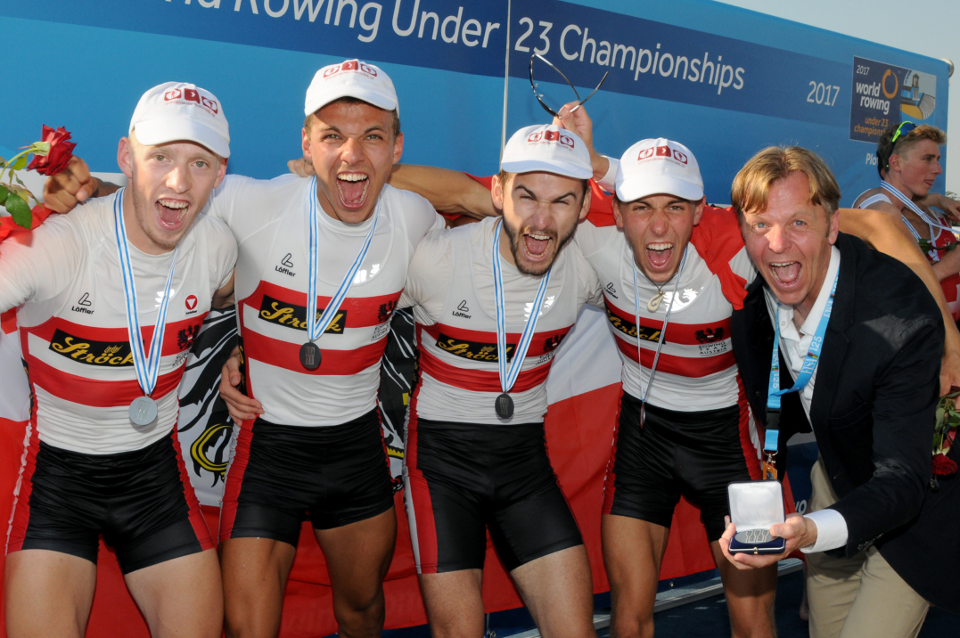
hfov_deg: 42.8
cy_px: 305
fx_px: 1226
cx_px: 449
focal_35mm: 46
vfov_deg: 29.2
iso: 500
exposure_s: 1/250
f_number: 16
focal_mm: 28
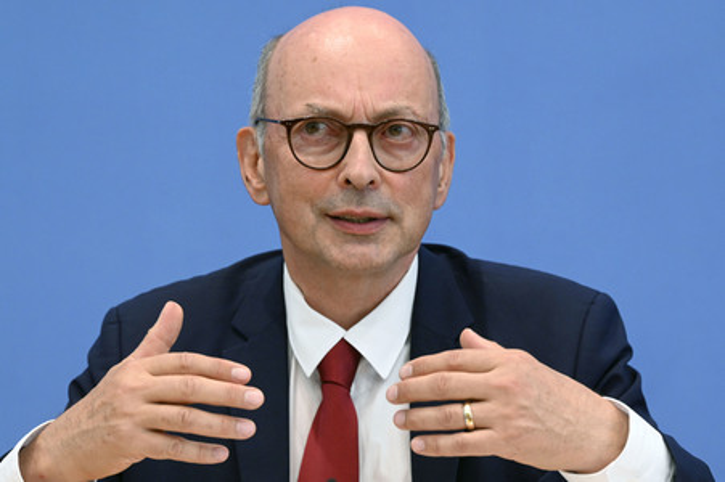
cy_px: 241
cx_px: 362
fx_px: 2616
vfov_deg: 10.5
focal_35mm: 130
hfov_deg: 15.8
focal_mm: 130
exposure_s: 1/500
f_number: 7.1
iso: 5000
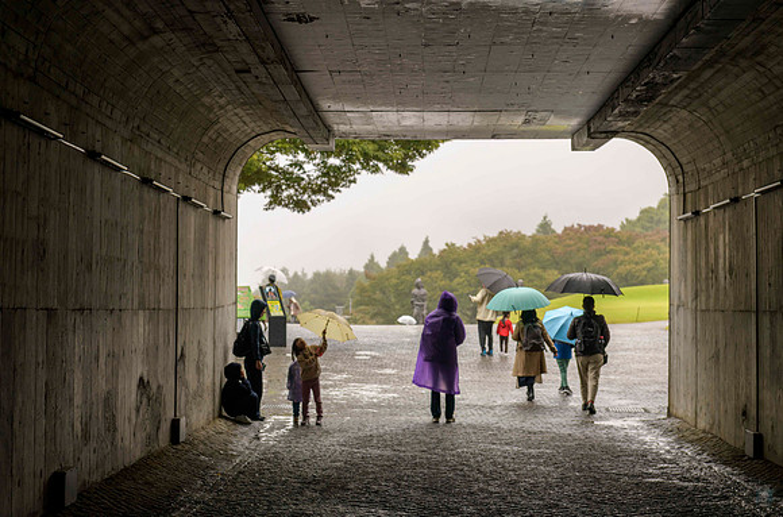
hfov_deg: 27.2
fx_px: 1620
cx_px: 374
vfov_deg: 18.1
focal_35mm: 75
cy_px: 249
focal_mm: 70
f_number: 5
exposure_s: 1/160
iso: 110
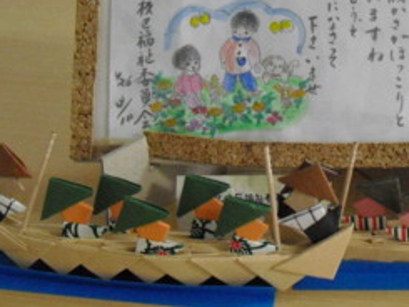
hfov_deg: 28.9
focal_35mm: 66
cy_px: 88
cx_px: 307
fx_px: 780
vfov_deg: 22.1
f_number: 3.1
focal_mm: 6.3
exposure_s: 1/30
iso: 800
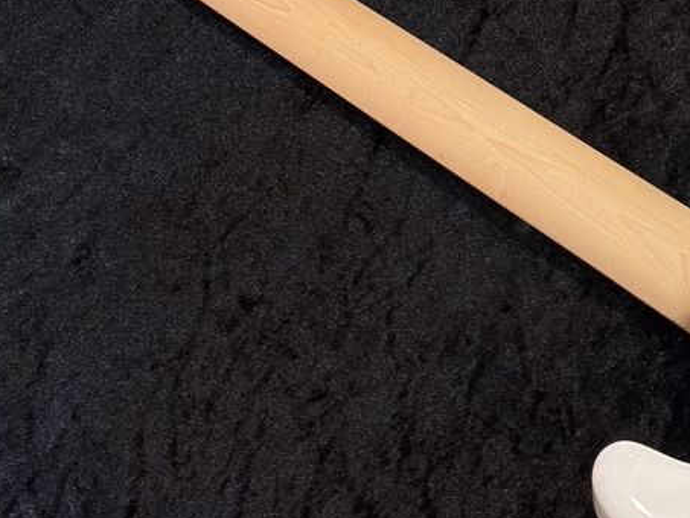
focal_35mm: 147
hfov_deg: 13.2
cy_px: 355
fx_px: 2931
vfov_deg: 10.1
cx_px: 690
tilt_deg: -67.9
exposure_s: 1/60
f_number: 1.6
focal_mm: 5.96
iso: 40
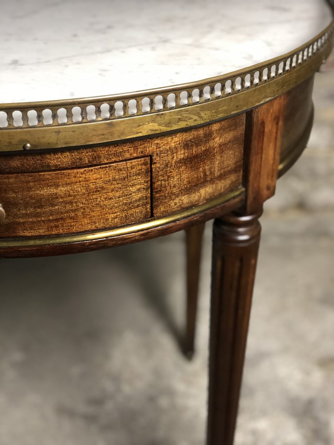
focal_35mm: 52
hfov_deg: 28.0
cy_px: 222
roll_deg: +1.3
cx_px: 167
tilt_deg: -33.3
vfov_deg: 36.8
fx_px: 669
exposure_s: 1/25
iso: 160
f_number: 2.4
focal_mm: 6
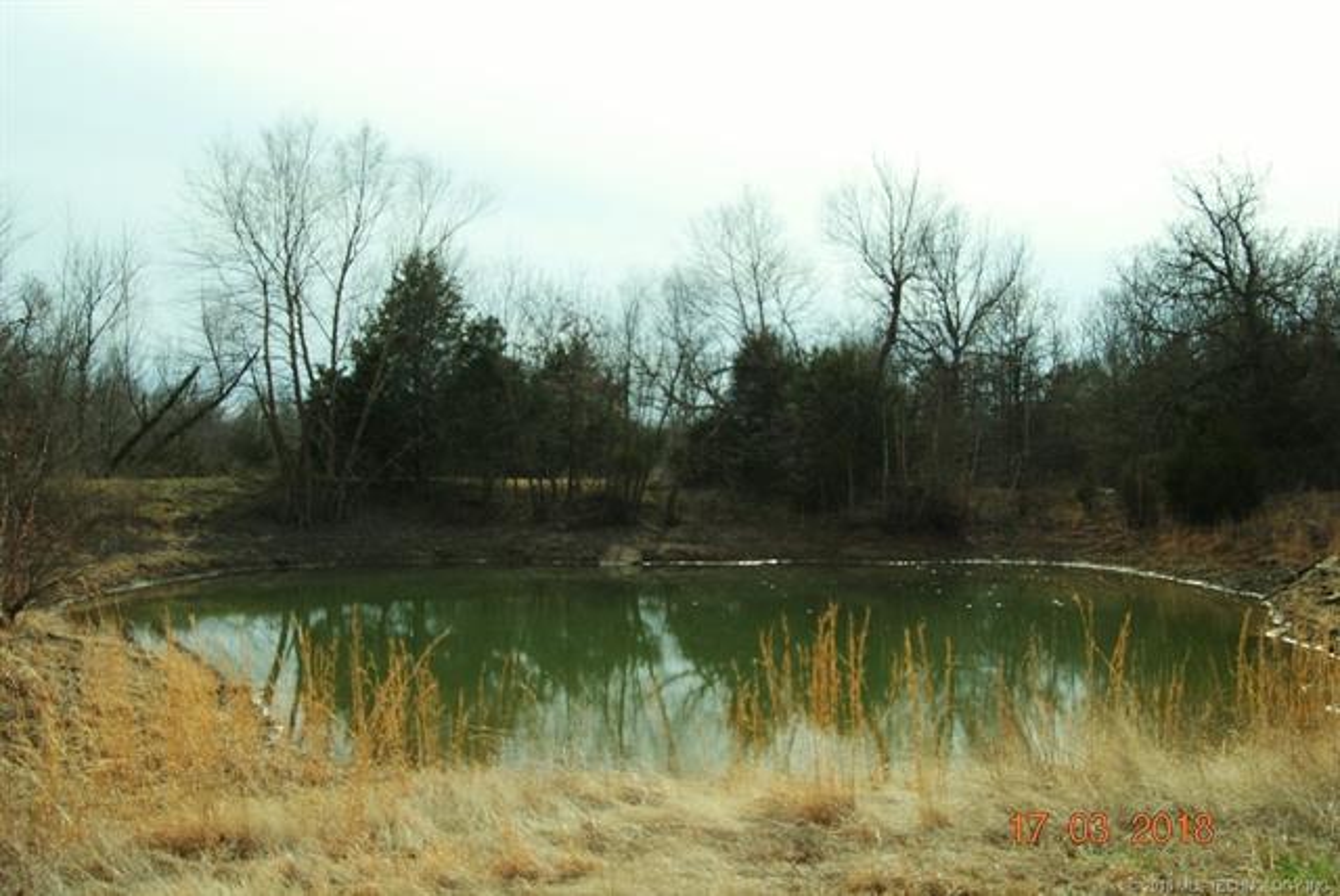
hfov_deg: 57.2
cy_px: 448
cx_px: 670
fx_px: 1229
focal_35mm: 33
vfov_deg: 40.0
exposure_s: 1/250
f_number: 10
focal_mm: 22
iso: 160
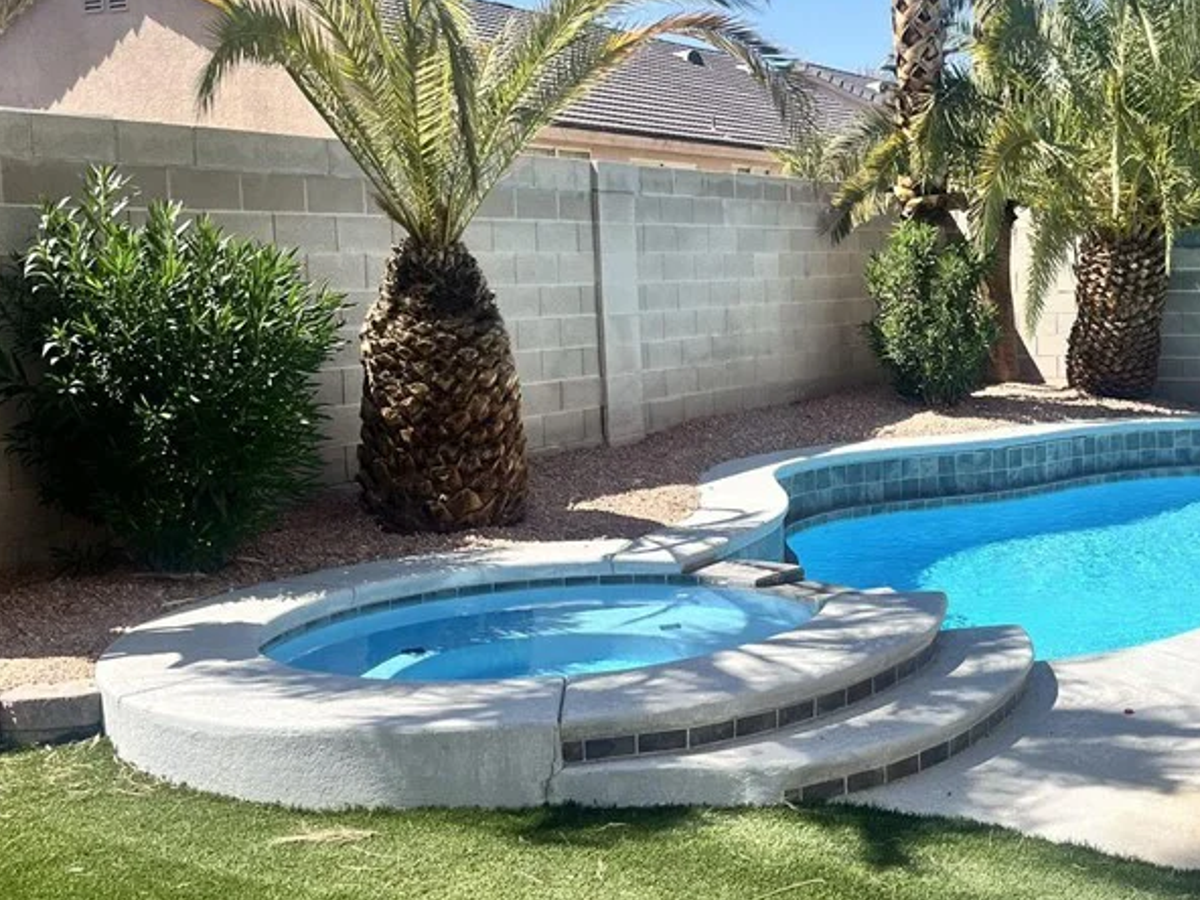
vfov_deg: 32.1
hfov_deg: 40.4
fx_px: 1560
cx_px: 957
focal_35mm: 45
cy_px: 385
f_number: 1.6
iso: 50
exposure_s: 1/3215
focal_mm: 5.1
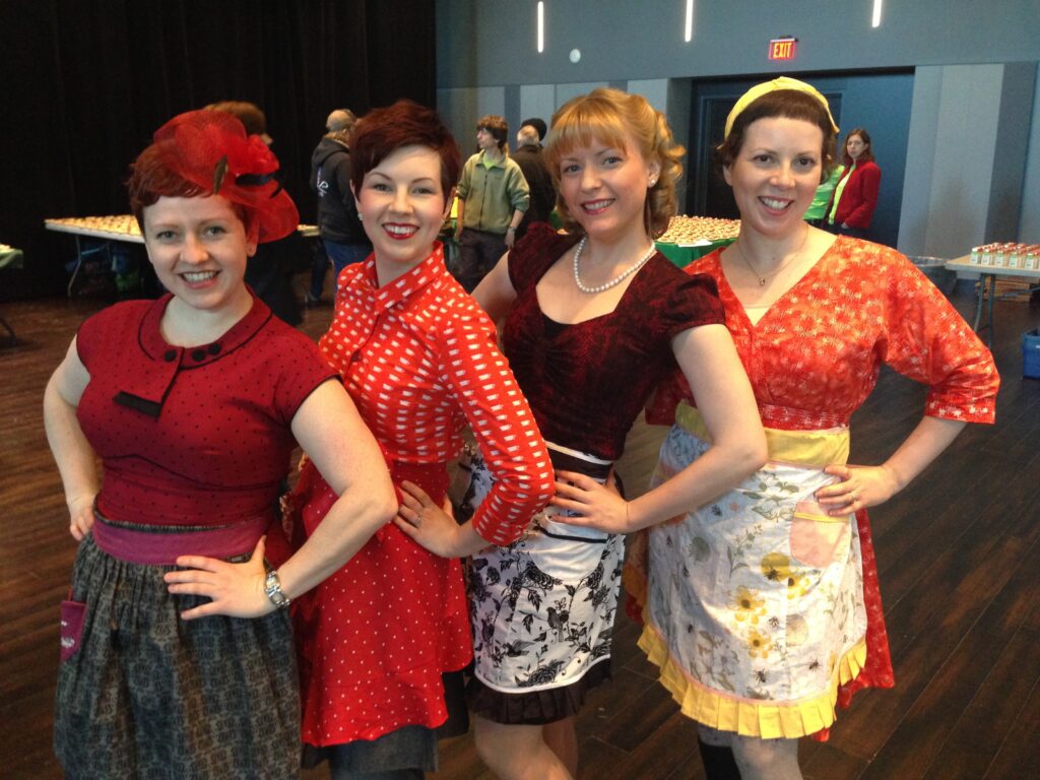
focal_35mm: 33
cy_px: 390
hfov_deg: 55.4
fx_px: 991
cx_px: 520
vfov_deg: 42.9
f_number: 2.4
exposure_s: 1/20
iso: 320
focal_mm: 4.12
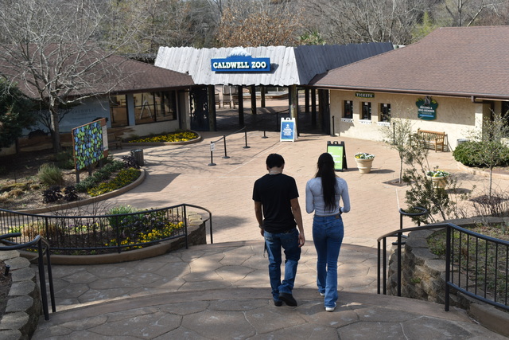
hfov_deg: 41.1
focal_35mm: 48
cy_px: 170
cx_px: 254
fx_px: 679
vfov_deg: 28.1
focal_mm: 32
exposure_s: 1/250
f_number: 8
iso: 125
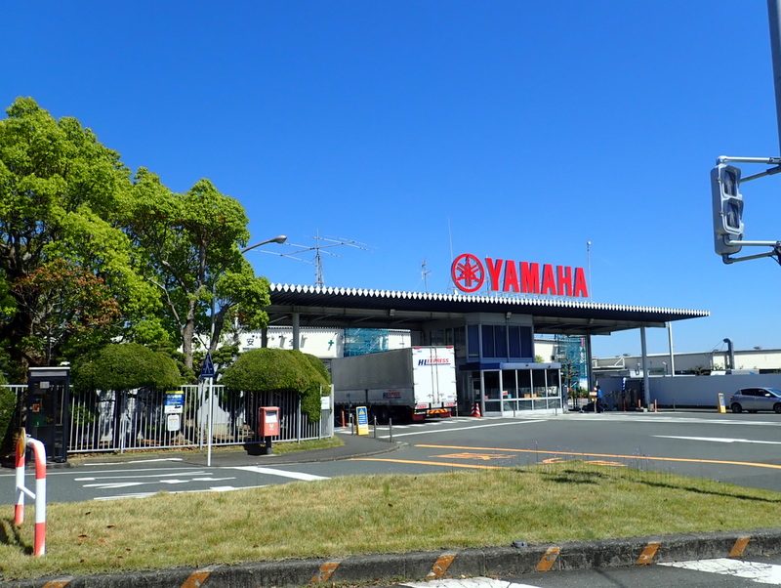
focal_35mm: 25
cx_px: 390
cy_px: 294
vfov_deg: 55.0
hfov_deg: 69.3
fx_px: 565
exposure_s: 1/200
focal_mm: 4.5
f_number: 8
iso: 100
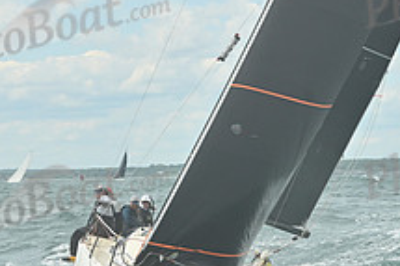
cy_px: 274
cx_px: 268
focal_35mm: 189
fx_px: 2098
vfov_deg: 7.2
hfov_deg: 10.9
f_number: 9
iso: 320
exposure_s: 1/1250
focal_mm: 70
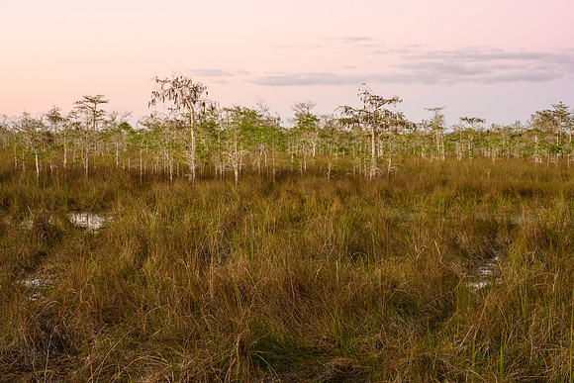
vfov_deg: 28.8
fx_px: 745
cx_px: 287
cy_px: 192
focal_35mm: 47
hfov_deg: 42.1
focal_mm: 46
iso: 1250
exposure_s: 1/3
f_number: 16
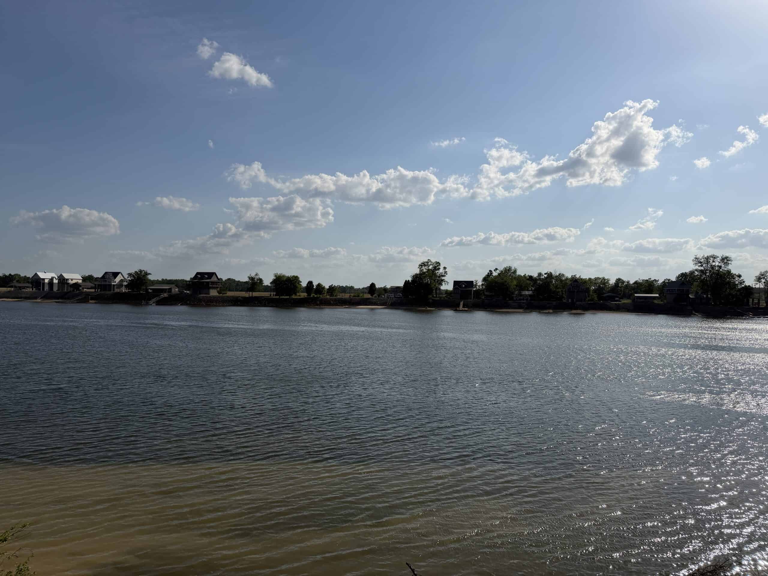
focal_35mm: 24
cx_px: 384
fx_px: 532
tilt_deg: -0.3
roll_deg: -0.1
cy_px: 288
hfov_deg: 71.6
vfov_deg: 56.8
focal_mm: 6.76
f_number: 1.78
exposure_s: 1/22727
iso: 100
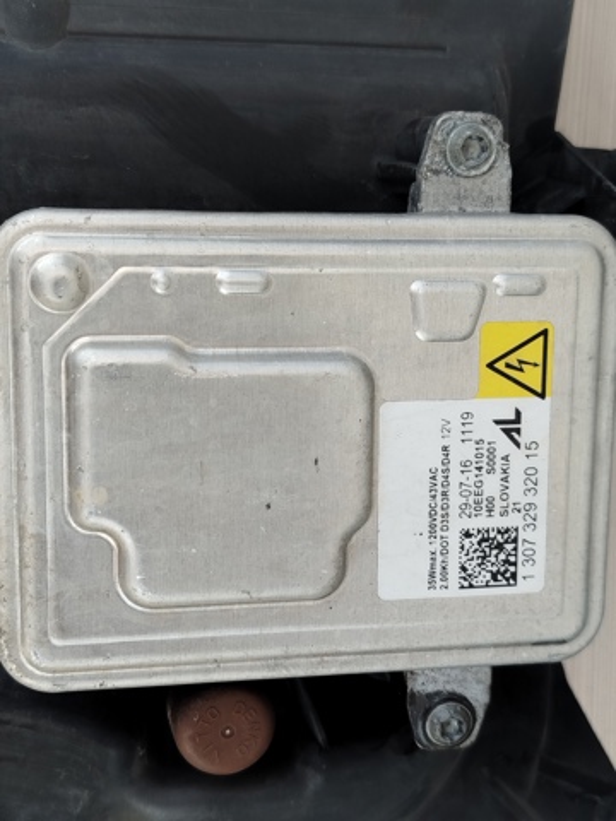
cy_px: 410
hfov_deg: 30.3
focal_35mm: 48
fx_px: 1139
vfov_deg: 39.7
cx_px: 308
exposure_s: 1/50
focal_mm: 5.31
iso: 80
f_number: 1.7
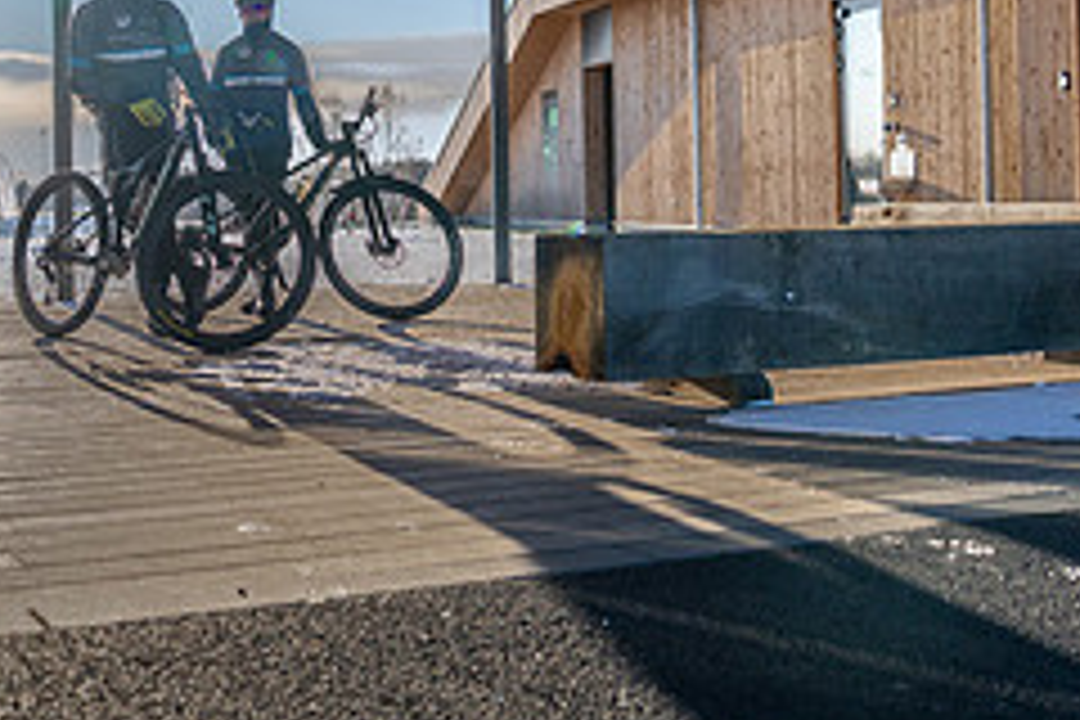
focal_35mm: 58
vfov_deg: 23.0
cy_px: 142
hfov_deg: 34.2
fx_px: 1740
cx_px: 369
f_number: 2.8
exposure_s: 1/4000
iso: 160
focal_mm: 24
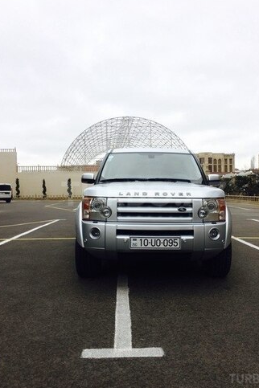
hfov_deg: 42.3
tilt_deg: -0.5
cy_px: 194
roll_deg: +2.0
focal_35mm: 31
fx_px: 335
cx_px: 144
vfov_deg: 60.3
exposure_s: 1/33
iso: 40
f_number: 2.2
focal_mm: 4.15
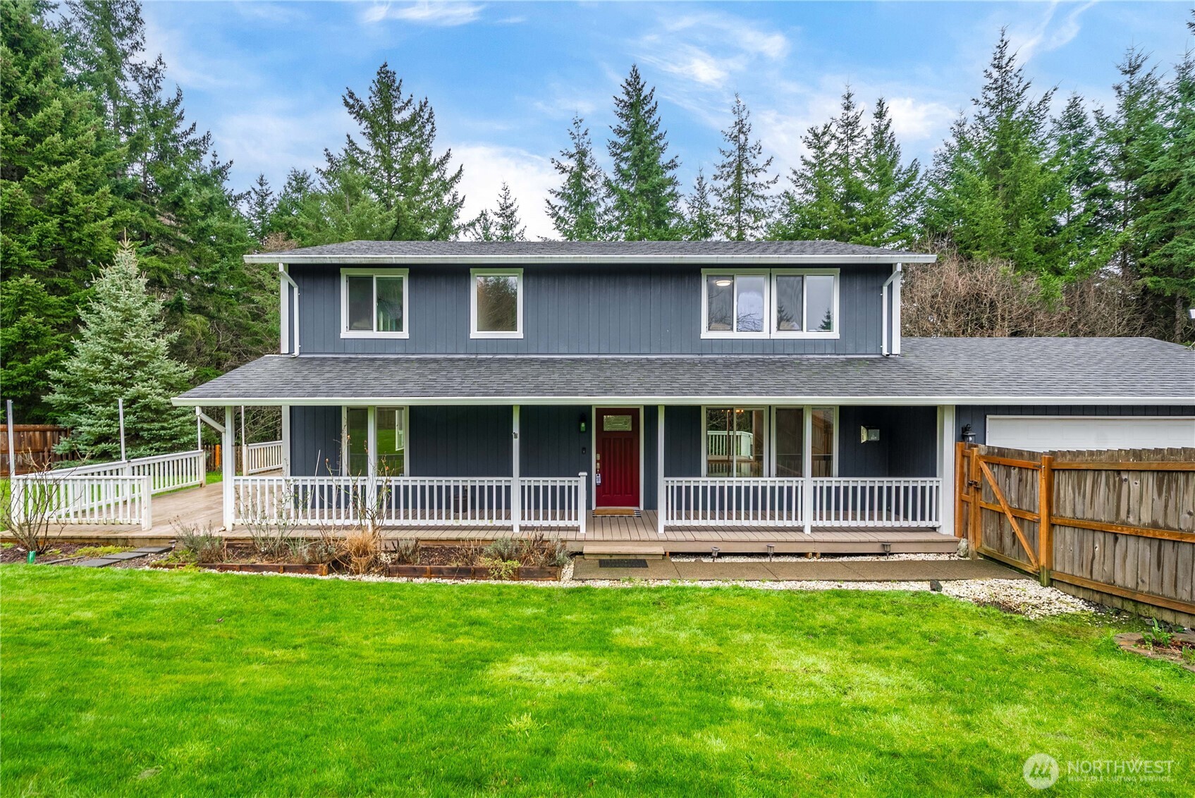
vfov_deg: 73.8
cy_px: 399
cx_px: 598
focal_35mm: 16
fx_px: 531
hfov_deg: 96.7
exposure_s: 1/30
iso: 250
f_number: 7.1
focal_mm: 16
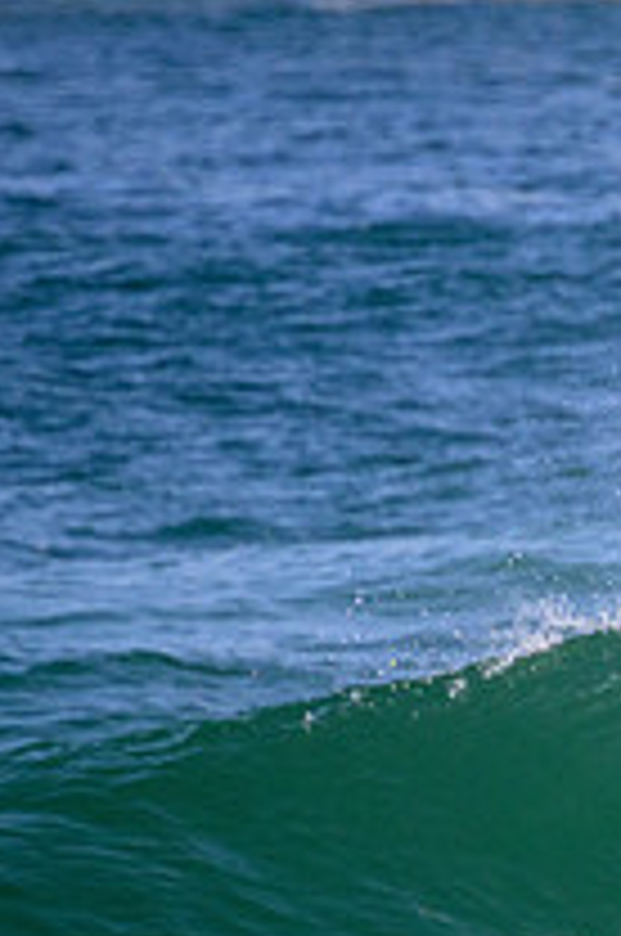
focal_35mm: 2236
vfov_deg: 0.9
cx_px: 1220
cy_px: 533
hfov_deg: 0.6
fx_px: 58046
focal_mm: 800
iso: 1800
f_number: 11
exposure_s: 1/2000
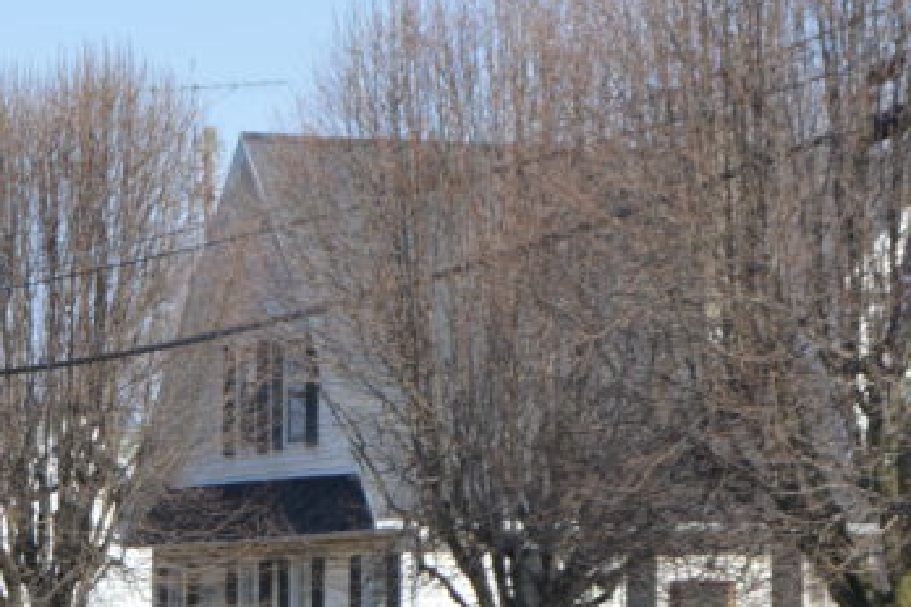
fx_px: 6135
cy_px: 352
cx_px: 99
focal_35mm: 242
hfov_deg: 8.5
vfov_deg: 5.7
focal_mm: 55
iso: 100
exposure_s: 1/250
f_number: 8
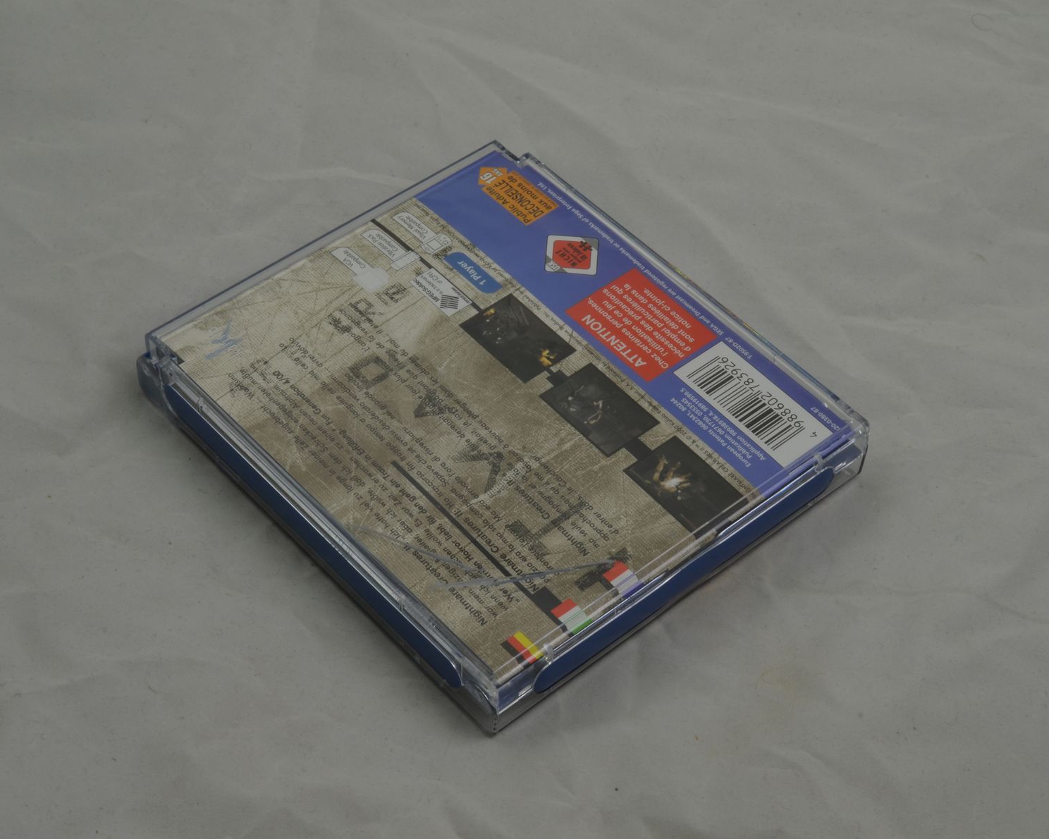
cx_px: 550
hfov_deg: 27.9
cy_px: 420
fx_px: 2111
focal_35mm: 68
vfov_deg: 22.5
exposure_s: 1/3
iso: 100
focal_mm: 40
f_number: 20
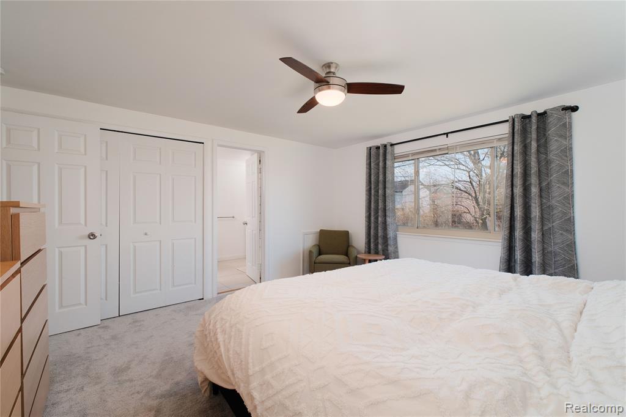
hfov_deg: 96.8
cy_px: 208
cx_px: 313
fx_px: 278
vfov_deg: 73.7
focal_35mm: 16
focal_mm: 10.4
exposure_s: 1/250
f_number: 6.4
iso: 500
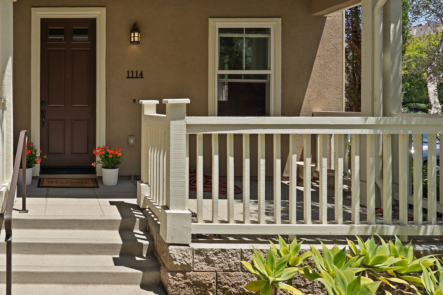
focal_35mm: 29
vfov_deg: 44.4
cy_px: 100
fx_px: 357
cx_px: 60
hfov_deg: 56.6
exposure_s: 1/800
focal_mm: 16
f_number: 8
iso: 640
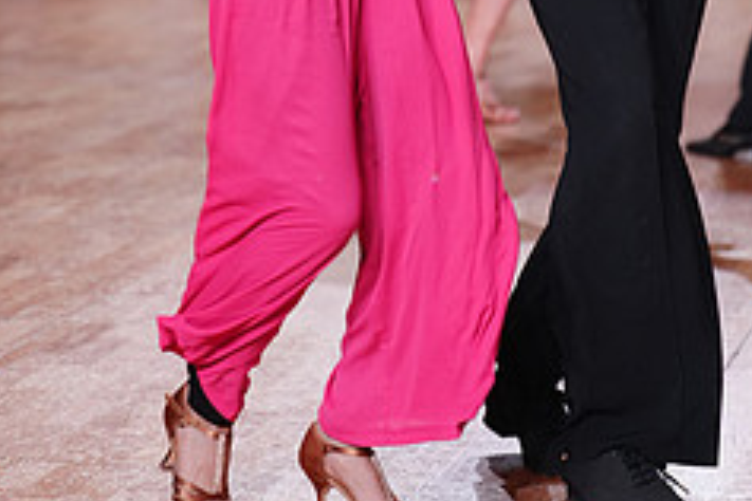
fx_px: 3572
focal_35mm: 171
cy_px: -171
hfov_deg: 12.0
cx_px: 474
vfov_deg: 7.9
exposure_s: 1/400
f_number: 2.8
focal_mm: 70
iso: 1000
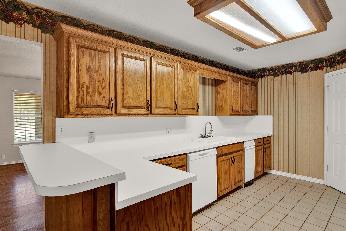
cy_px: 116
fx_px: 183
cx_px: 173
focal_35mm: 19
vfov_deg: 64.6
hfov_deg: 86.9
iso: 400
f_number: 6.3
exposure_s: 1/25
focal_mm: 19
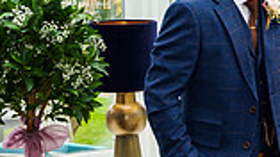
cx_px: 419
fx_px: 987
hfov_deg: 15.0
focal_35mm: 133
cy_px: 105
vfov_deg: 9.1
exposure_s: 1/250
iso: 400
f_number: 3.5
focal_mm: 28
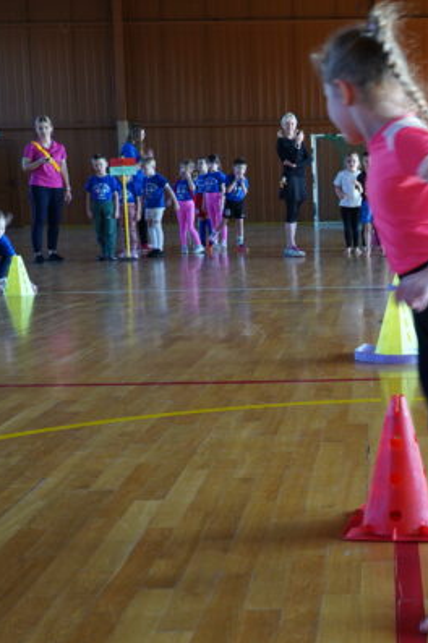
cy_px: 322
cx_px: 426
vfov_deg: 34.0
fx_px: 1054
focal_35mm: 59
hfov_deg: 22.1
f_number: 4
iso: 800
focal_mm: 26
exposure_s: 1/160
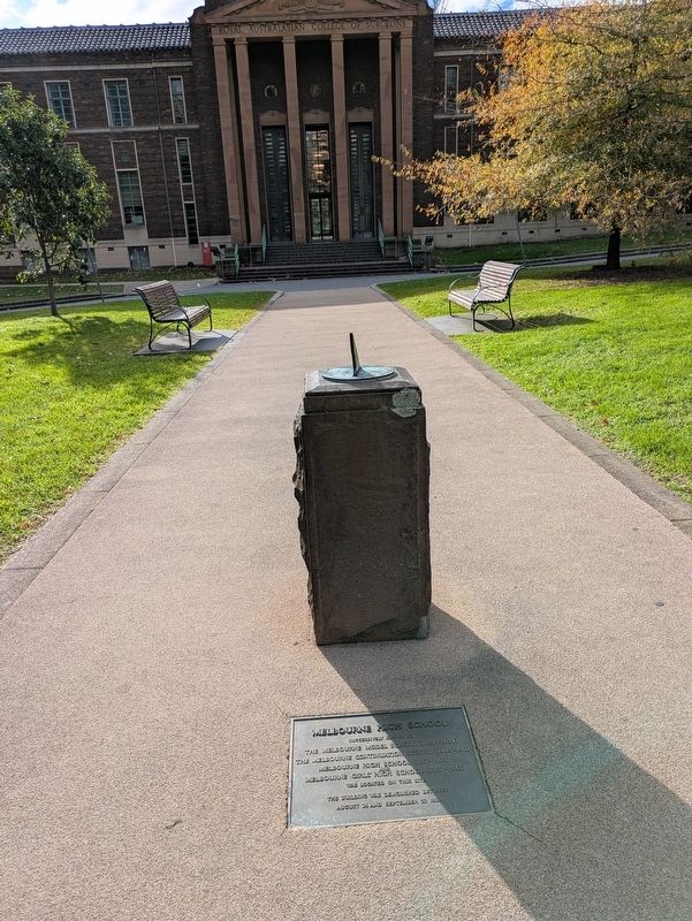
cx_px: 346
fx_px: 666
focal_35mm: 25
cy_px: 460
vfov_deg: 69.4
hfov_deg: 54.9
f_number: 1.89
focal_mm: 5.43
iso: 58
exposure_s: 1/1776
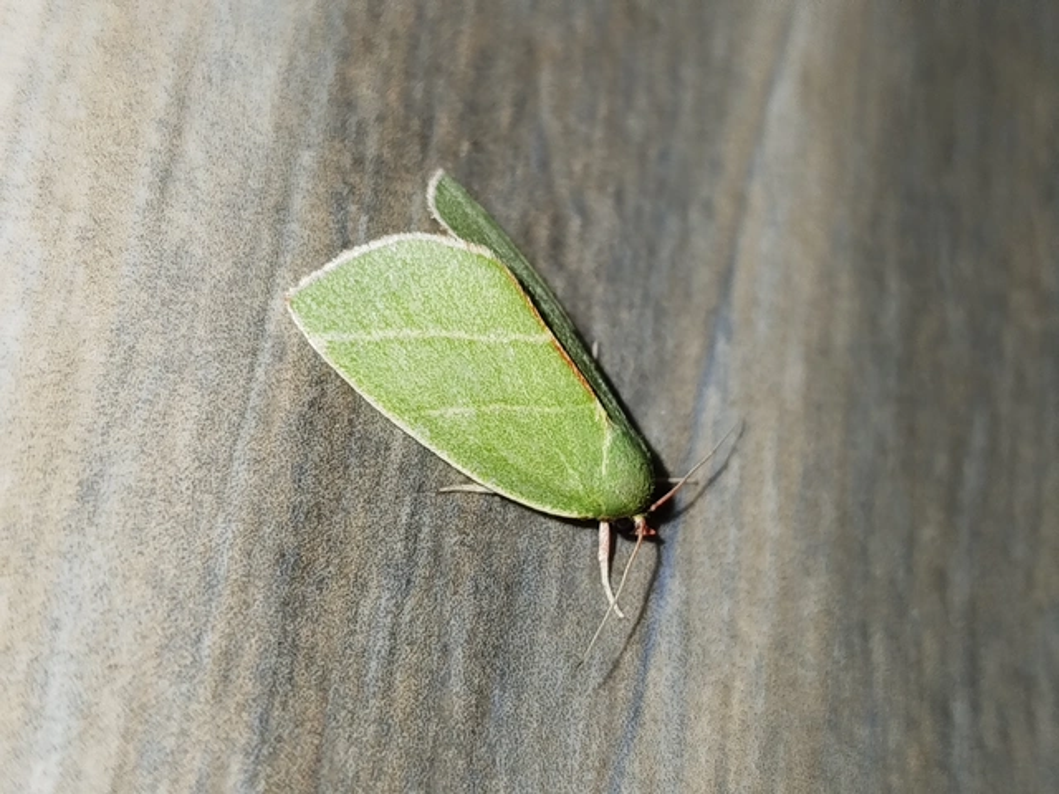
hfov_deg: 31.2
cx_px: 530
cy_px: 397
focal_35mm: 62
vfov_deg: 23.7
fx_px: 1897
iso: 80
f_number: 1.7
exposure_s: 1/50
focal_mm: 5.31
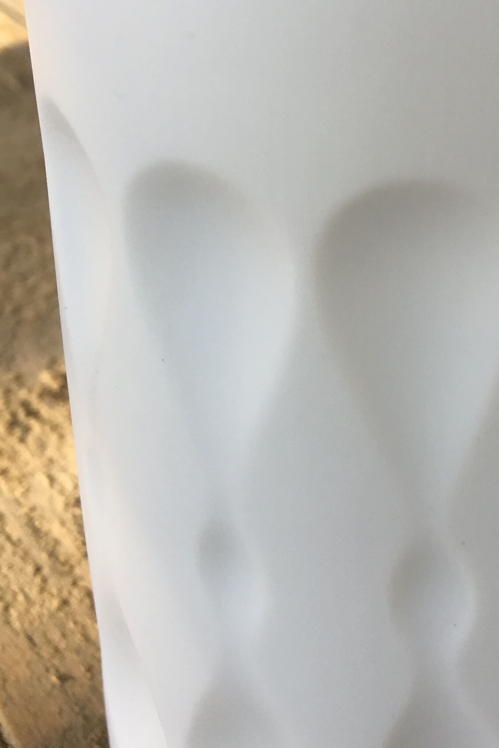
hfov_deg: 22.0
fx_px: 1248
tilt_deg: -28.0
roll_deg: -1.1
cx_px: 472
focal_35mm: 60
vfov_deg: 33.1
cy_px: 246
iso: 25
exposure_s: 1/176
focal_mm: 4.15
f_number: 2.2
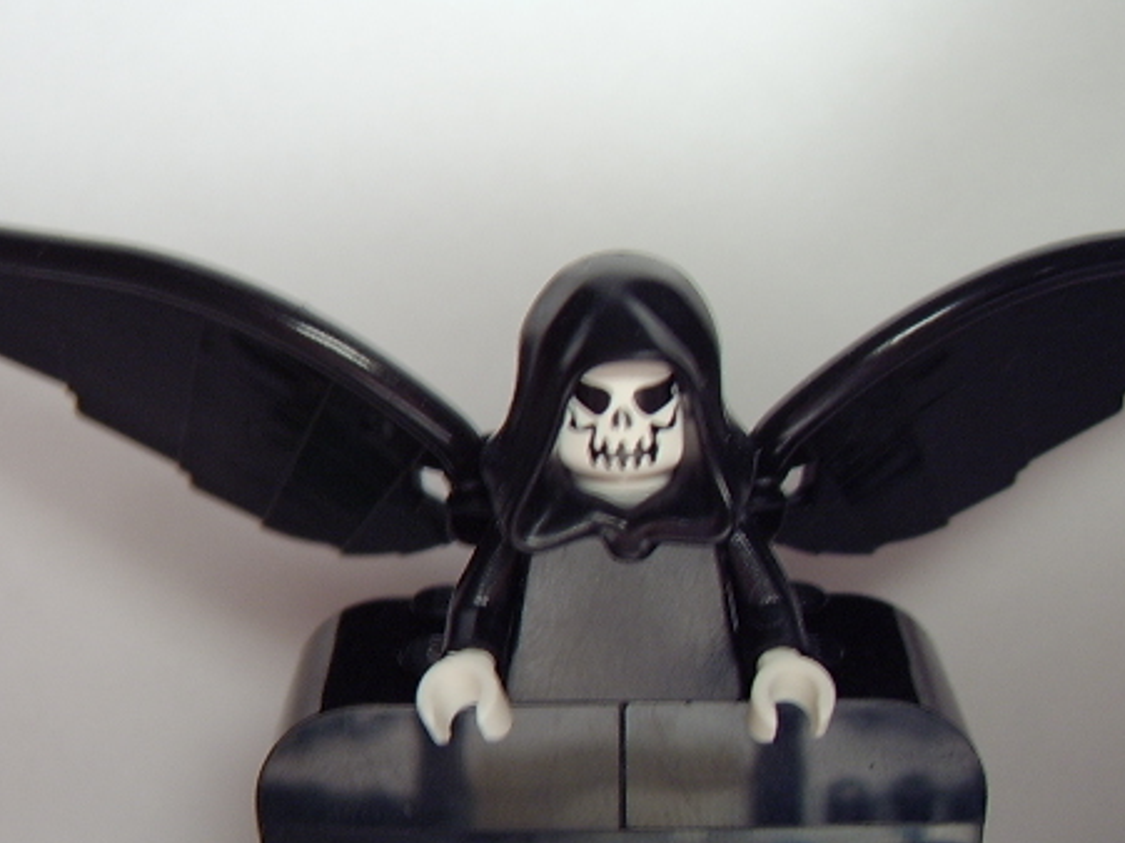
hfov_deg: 42.9
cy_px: 514
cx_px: 594
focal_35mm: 44
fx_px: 1430
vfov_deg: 32.7
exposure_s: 1/8
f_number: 2.7
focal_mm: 8.13
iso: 100
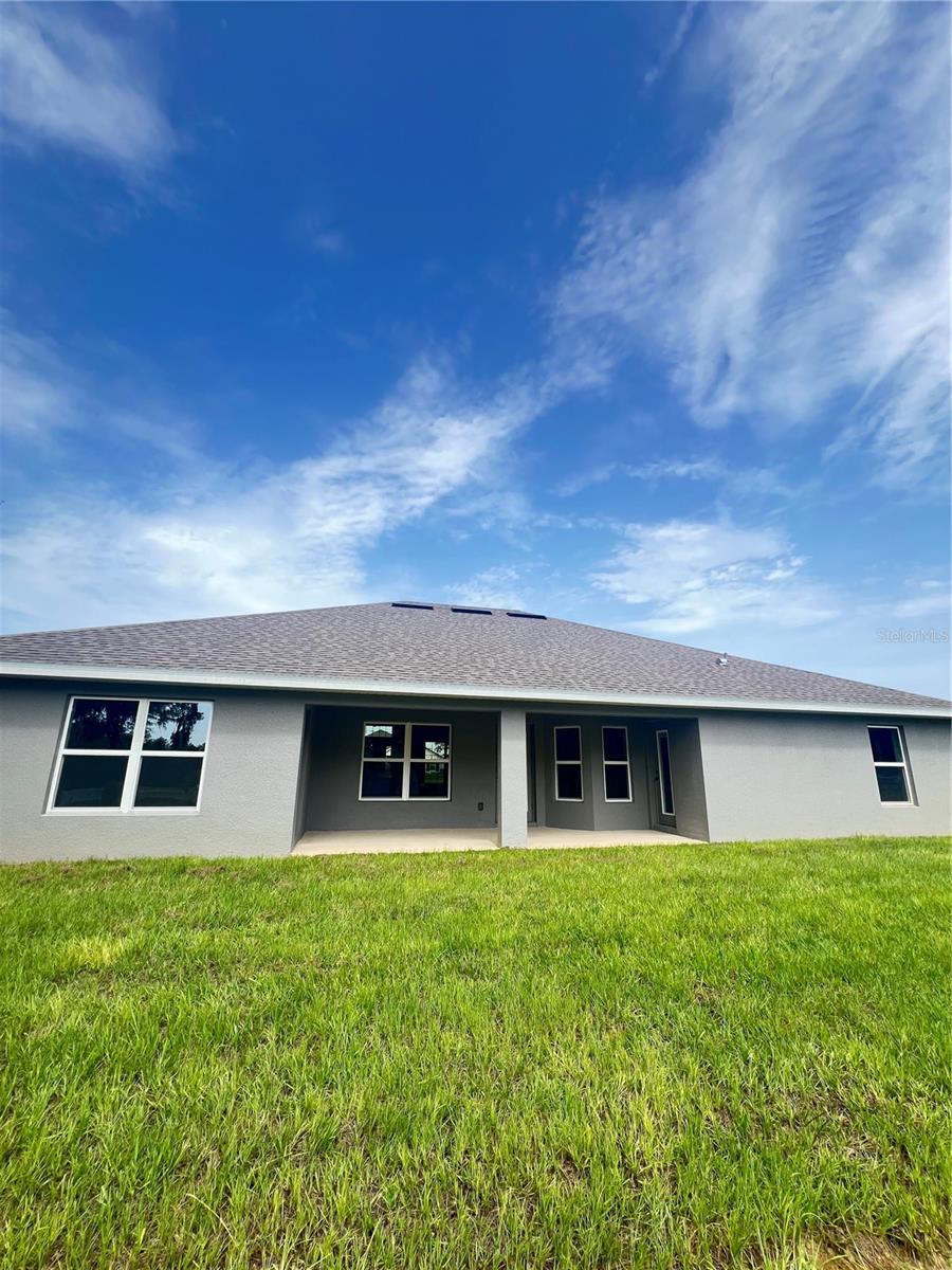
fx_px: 477
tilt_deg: +14.8
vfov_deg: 106.2
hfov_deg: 89.9
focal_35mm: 13
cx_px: 476
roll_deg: -1.2
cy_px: 635
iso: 32
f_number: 1.8
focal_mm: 1.57
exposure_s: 1/356
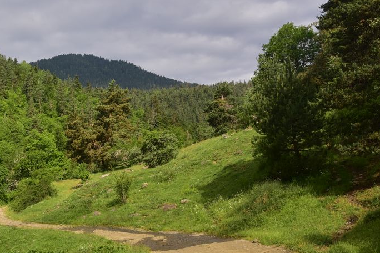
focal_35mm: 95
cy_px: 150
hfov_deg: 21.0
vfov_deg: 14.4
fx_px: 1003
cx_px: 38
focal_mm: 50
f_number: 13
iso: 125
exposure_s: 1/125
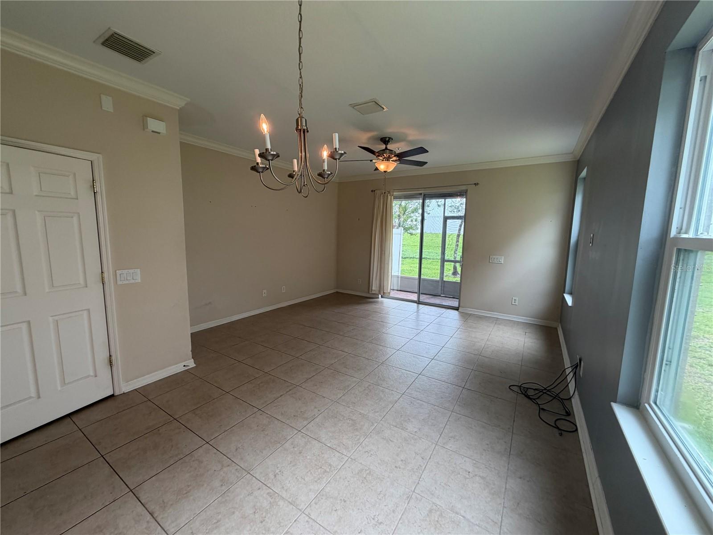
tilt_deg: -7.3
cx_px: 356
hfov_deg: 102.1
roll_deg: -0.8
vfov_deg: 85.7
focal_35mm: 14
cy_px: 268
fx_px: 288
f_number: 2.2
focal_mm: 2.22
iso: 125
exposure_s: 1/120
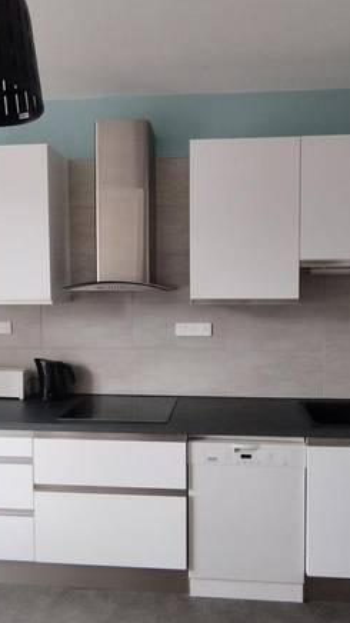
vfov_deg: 76.3
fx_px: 396
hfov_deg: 47.6
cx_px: 183
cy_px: 319
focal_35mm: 24
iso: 100
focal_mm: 1.65
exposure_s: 1/33.3
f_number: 2.2
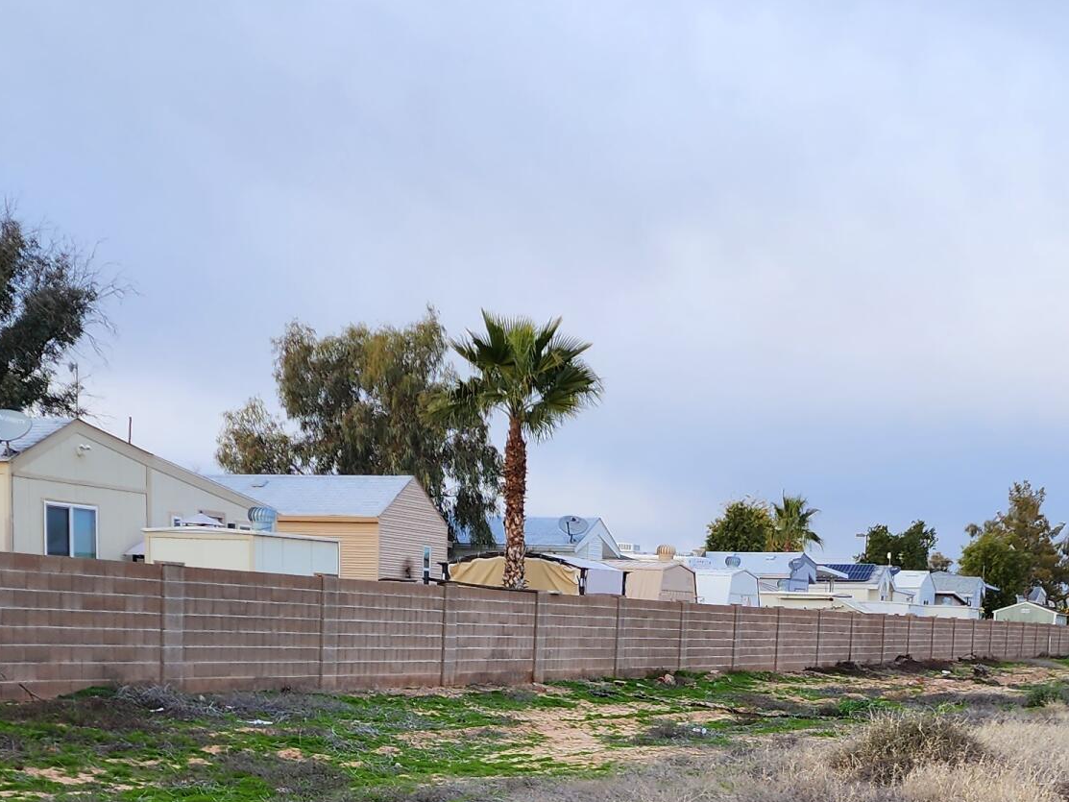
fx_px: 1915
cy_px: 863
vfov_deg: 22.4
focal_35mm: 62
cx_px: 590
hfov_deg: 31.2
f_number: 1.8
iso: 25
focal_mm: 6.4
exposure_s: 1/180
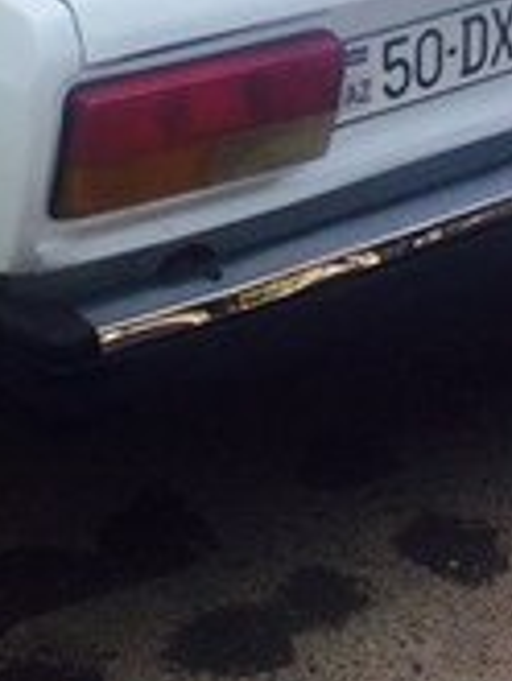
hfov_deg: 15.8
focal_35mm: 87
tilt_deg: -15.9
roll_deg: +2.9
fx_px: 1714
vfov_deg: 20.9
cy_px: -149
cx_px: -231
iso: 32
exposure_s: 1/351
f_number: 2.2
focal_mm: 4.15
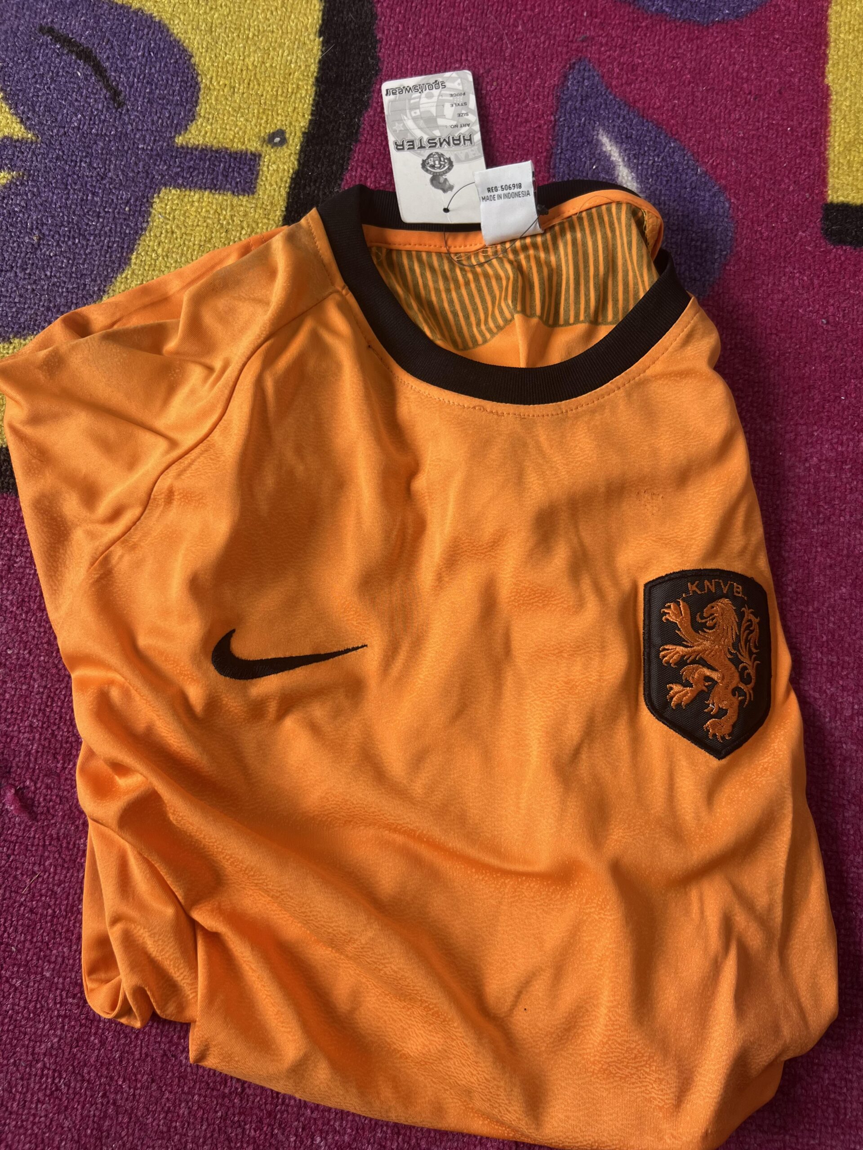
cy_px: 575
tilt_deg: -79.5
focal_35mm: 26
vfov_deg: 67.3
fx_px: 864
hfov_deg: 53.1
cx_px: 432
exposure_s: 1/121
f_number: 1.5
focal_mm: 5.7
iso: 50
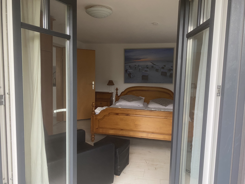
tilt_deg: -7.5
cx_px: 122
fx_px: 184
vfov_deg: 53.1
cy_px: 92
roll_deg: -1.4
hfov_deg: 67.3
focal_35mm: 26
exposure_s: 1/73
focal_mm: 4.25
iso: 125
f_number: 1.8
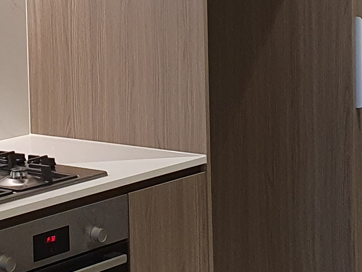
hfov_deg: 16.3
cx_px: 87
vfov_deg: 12.3
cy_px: 26
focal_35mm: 120
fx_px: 1255
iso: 250
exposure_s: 1/100
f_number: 2.4
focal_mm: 4.32
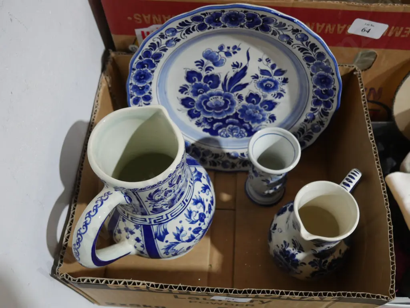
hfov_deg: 54.0
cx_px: 205
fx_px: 403
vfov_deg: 41.8
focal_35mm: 34
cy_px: 154
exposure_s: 1/60
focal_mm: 17
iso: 1600
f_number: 4
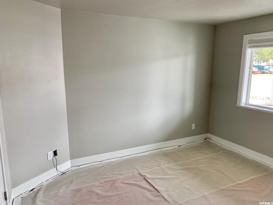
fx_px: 205
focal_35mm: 26
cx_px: 136
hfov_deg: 67.3
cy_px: 102
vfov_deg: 53.1
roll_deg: -1.1
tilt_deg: -12.6
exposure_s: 1/99
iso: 100
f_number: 1.8
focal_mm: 4.25
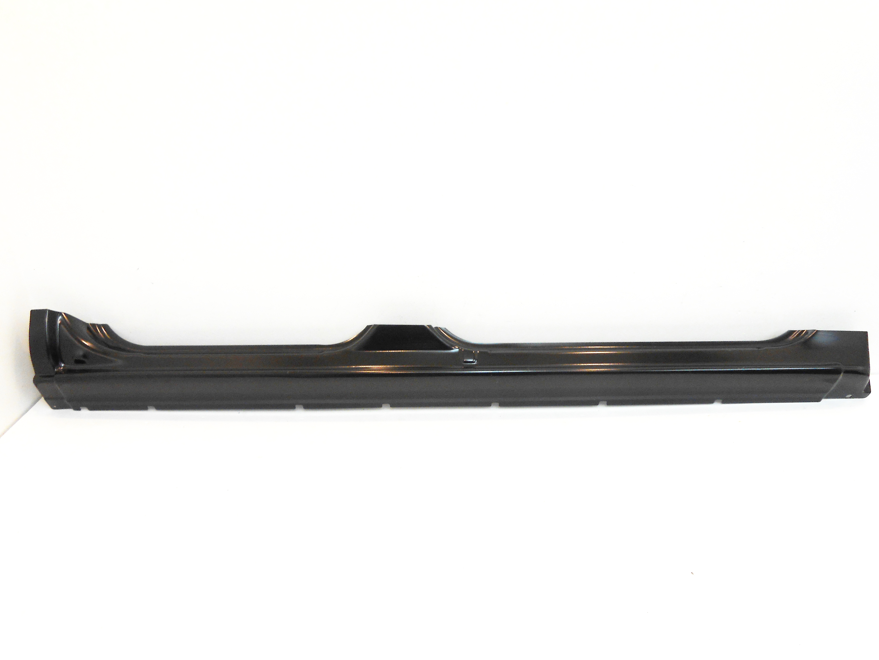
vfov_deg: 53.1
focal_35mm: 26
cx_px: 440
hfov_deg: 67.3
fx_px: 660
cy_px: 330
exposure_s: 1/30
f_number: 3.5
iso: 125
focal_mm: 4.6
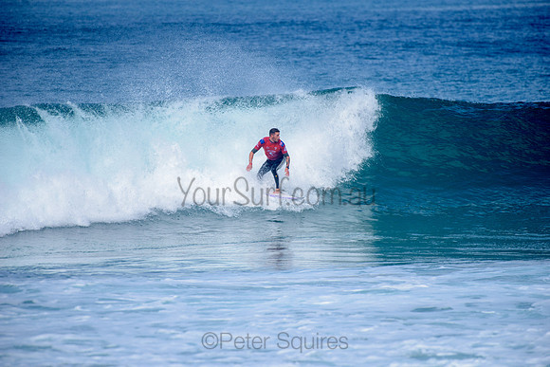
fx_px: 7642
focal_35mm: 500
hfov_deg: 4.1
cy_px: 184
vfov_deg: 2.8
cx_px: 275
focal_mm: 500
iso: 200
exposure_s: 1/2000
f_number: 5.6
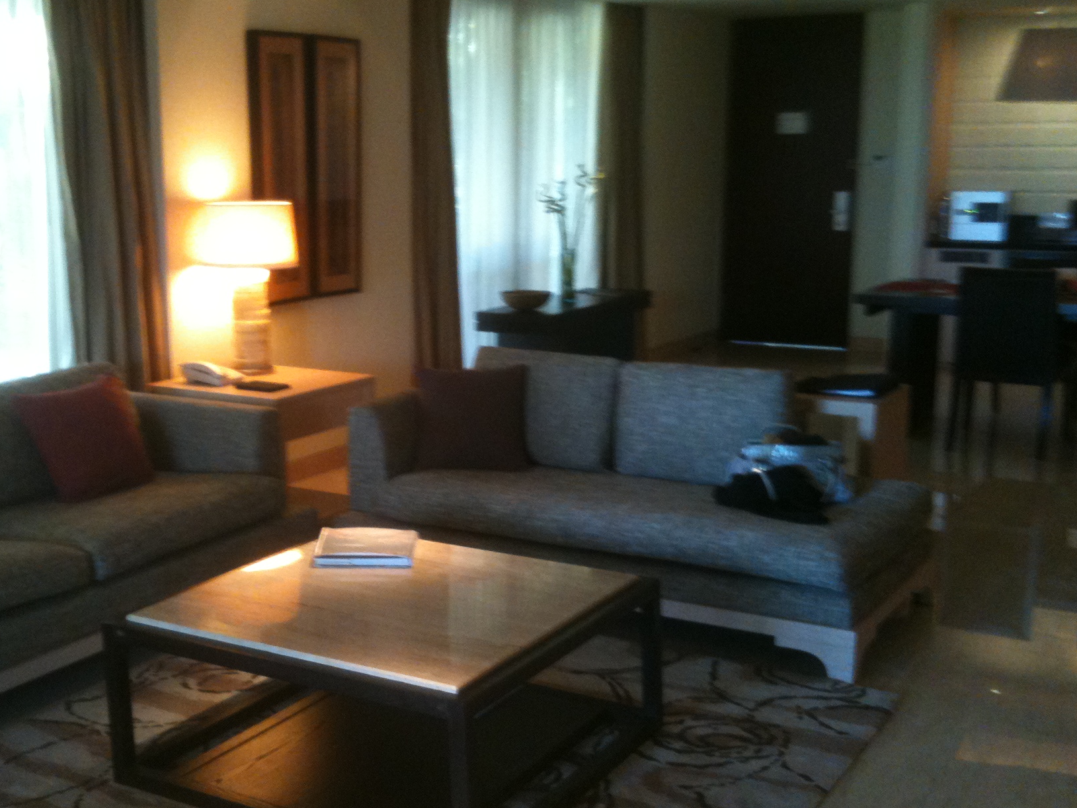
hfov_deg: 42.7
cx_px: 416
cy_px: 428
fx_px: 1369
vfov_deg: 32.9
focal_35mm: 44
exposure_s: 1/15
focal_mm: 3.85
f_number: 2.8
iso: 160
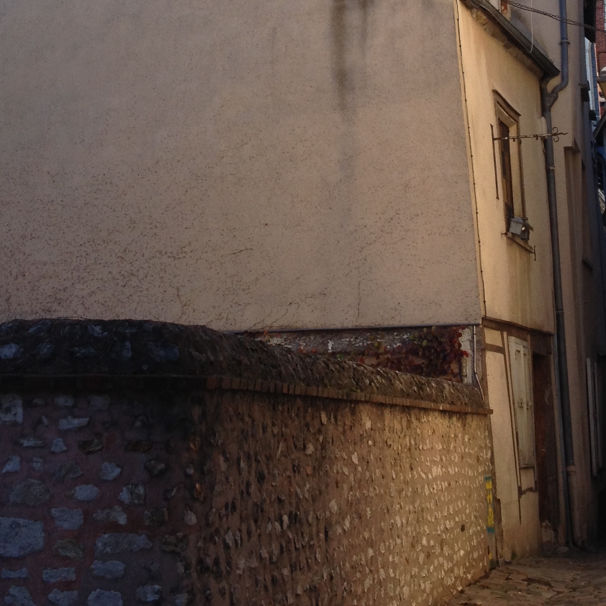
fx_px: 1485
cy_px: 23
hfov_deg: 23.0
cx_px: 225
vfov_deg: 22.3
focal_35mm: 75
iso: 50
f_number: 2.4
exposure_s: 1/456
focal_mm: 4.28
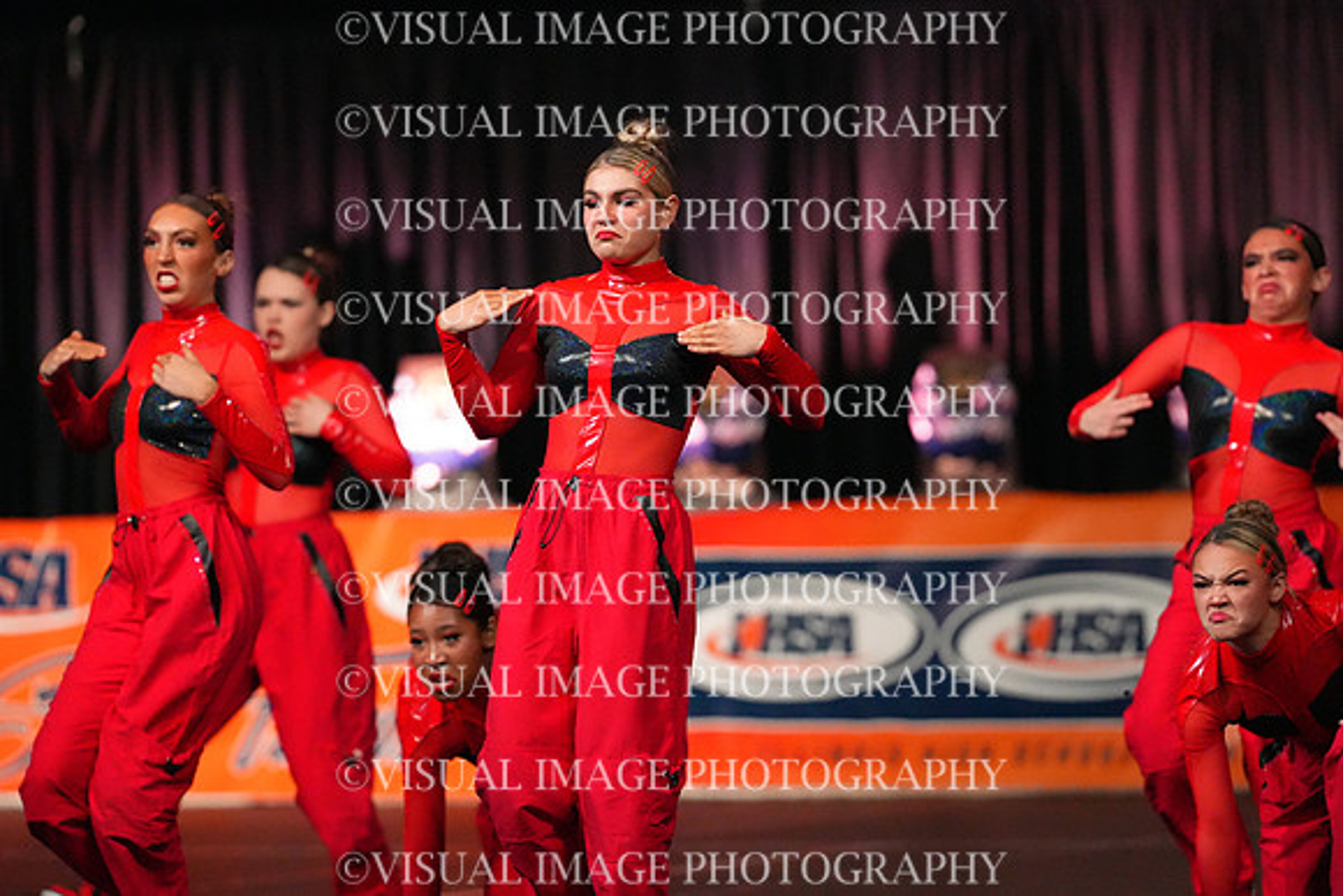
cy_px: 448
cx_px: 672
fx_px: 11194
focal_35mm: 300
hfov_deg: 6.9
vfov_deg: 4.6
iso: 16000
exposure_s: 1/1250
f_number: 3.5
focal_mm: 300
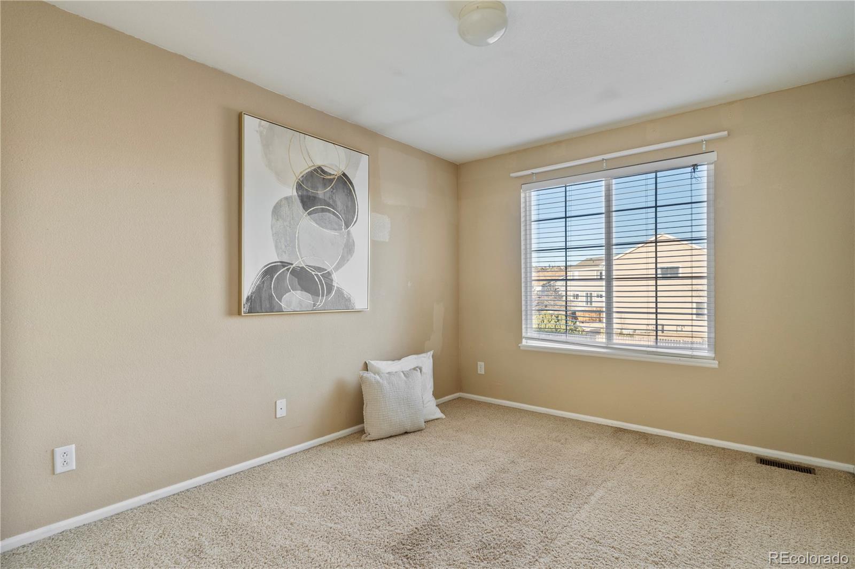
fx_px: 427
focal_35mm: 18
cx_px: 428
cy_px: 284
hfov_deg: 90.0
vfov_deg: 67.4
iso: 200
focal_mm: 18
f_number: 8
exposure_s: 1/5
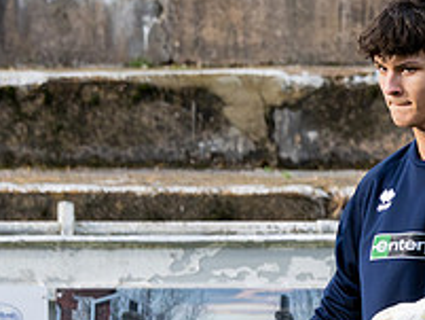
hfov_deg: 2.1
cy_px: 448
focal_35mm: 931
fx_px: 11437
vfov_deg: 1.6
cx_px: 363
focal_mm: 135
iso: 1000
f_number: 4.5
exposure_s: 1/2000
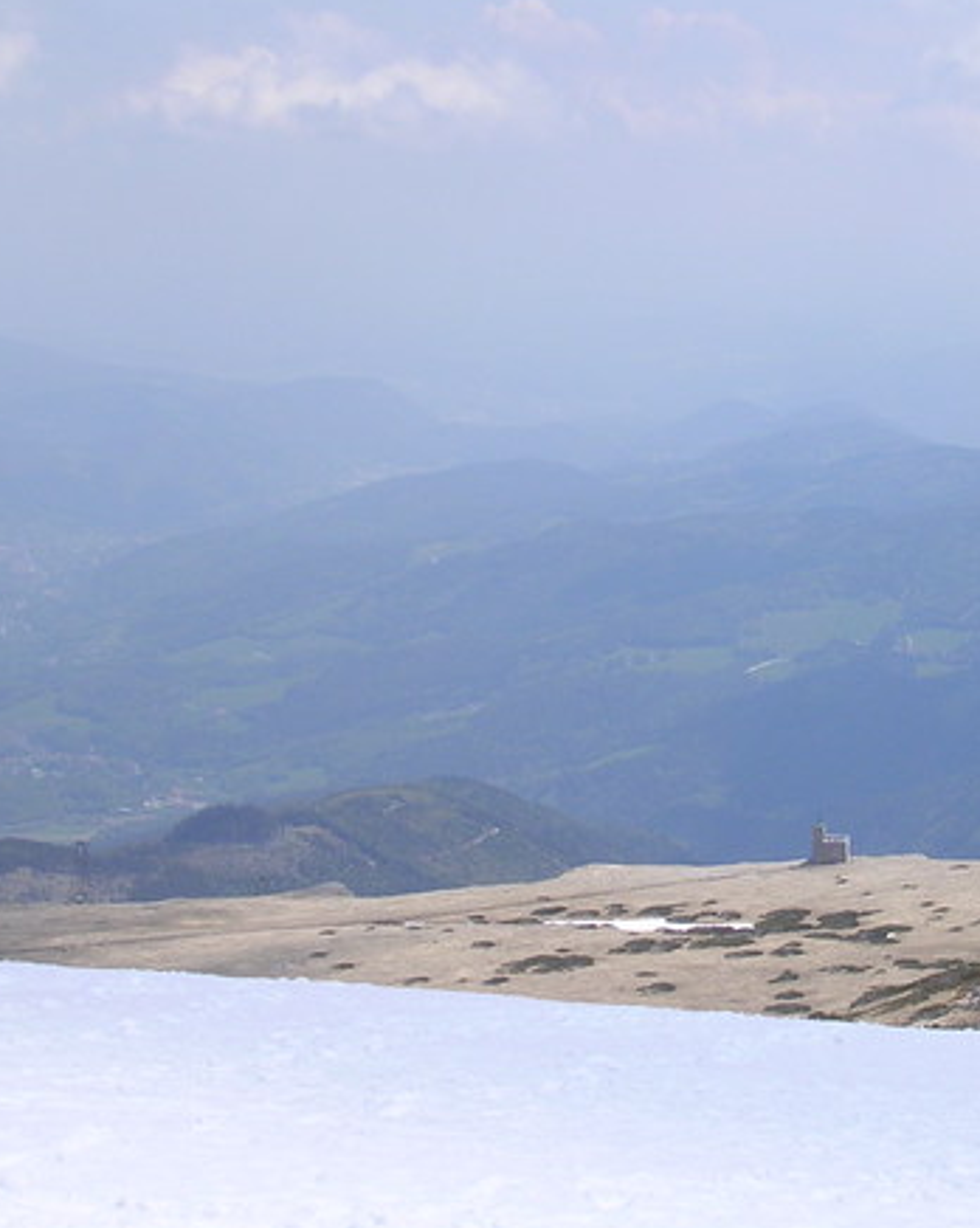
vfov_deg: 17.6
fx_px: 3957
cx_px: 811
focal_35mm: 109
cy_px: 594
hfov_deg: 14.0
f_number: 3.9
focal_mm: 11.6
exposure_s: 1/641
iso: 100
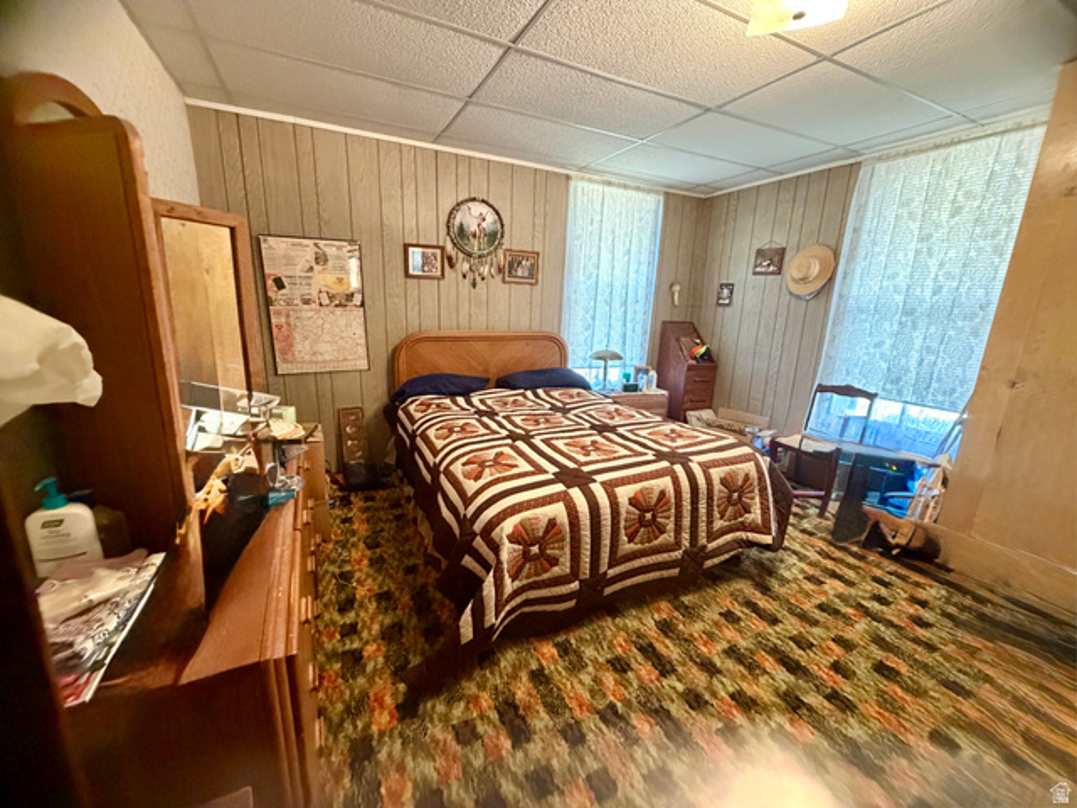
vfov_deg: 85.7
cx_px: 538
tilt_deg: -13.5
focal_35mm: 14
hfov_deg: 102.1
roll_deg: -1.9
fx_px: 436
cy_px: 404
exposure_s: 1/60
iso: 800
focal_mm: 2.22
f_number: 2.2
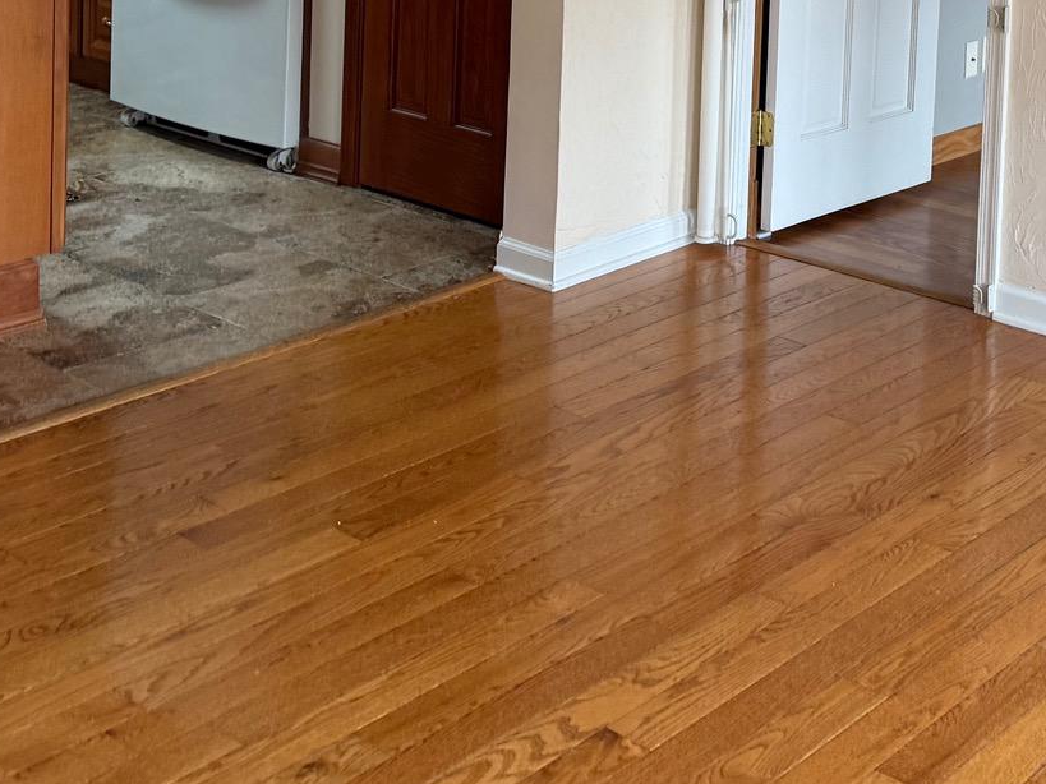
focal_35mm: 60
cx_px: 780
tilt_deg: -4.0
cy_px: -144
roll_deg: -4.1
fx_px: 1813
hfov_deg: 31.6
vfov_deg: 22.6
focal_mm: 6.76
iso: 200
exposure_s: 1/63
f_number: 1.78
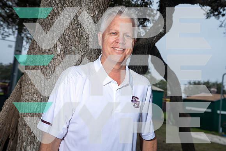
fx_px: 352
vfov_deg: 24.2
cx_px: 113
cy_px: 76
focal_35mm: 56
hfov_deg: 35.6
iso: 100
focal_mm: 56
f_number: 6.3
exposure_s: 1/125
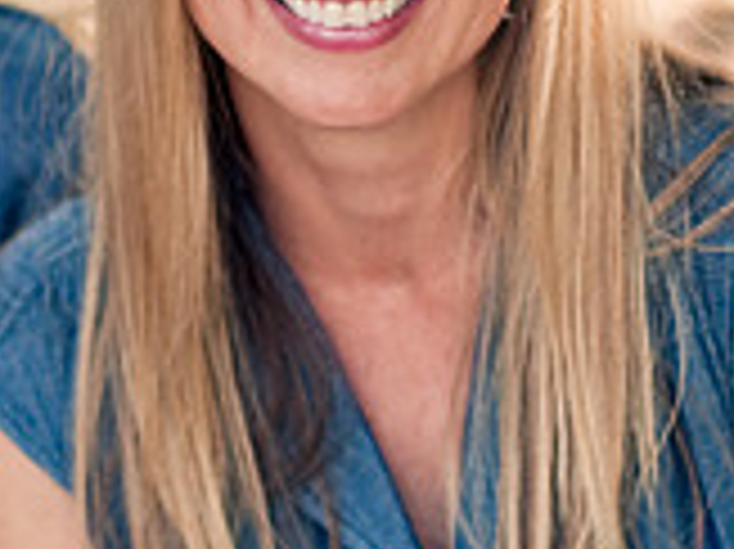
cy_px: 153
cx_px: 477
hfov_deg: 11.6
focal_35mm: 171
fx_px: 3623
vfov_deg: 8.7
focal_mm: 50
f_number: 2.2
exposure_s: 1/500
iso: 200
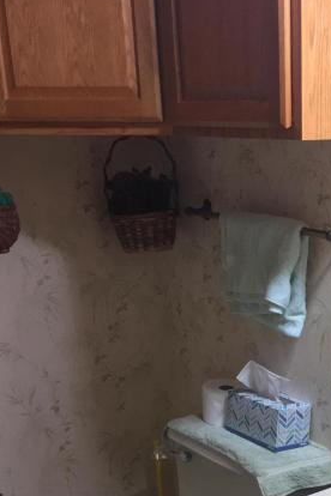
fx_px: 772
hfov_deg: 23.5
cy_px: 448
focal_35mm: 56
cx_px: 307
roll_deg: -0.4
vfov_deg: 33.7
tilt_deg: -21.4
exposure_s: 1/30
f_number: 2.2
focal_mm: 4.15
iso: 80
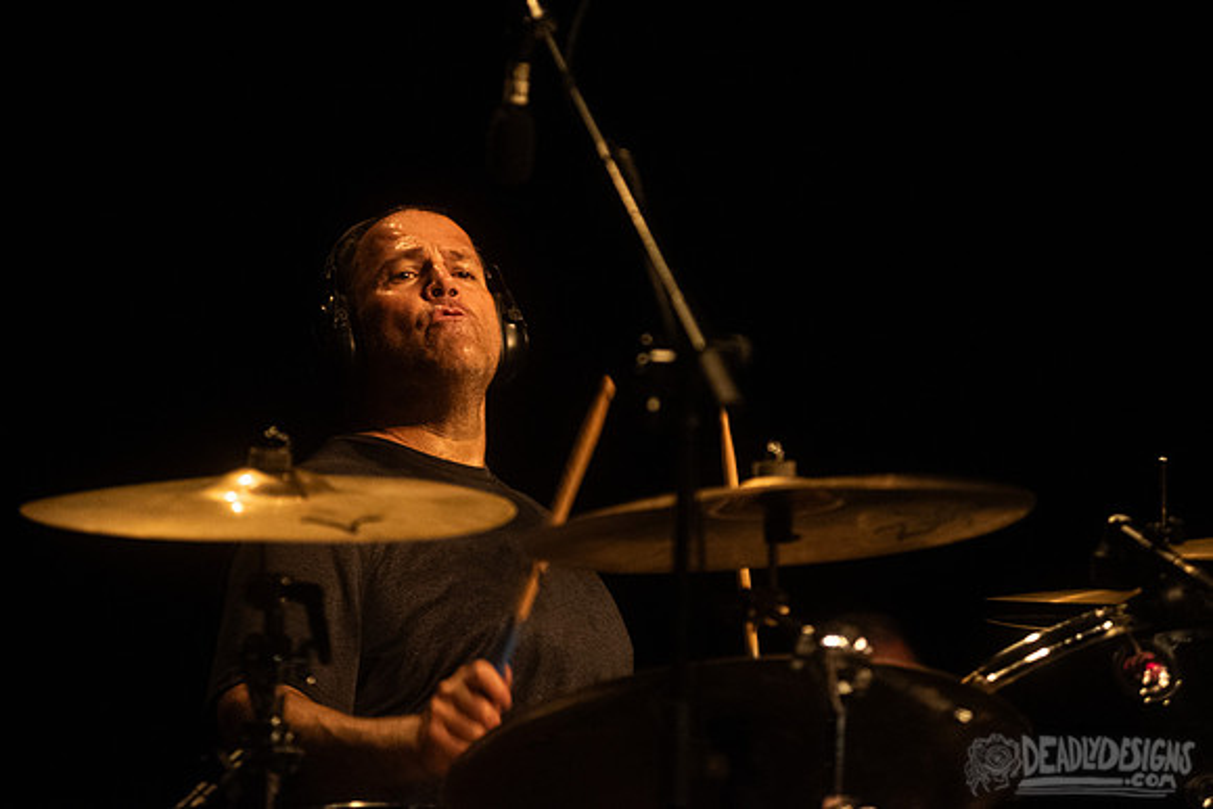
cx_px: 546
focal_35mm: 236
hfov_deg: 8.7
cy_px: 332
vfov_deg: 5.8
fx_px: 7941
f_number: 3.2
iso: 3200
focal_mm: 200
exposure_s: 1/125
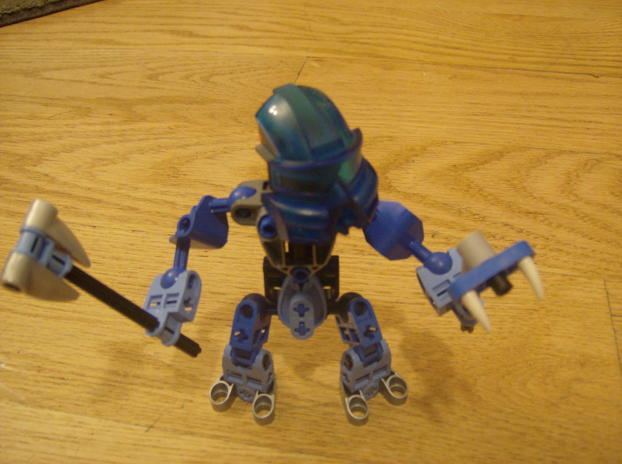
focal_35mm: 36
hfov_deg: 51.5
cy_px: 232
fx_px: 645
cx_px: 311
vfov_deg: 39.5
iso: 200
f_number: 2.8
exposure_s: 1/7.29
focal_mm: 6
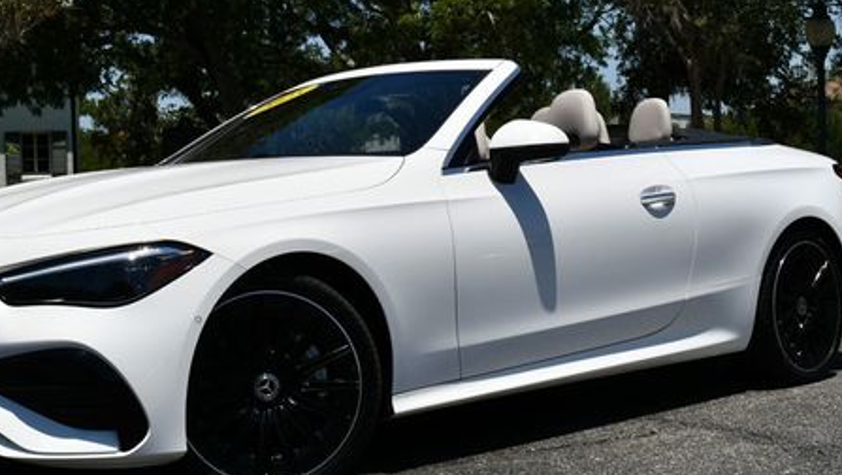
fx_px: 1474
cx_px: 339
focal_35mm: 66
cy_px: 181
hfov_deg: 31.8
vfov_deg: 18.3
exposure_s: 1/400
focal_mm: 22
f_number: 10
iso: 100
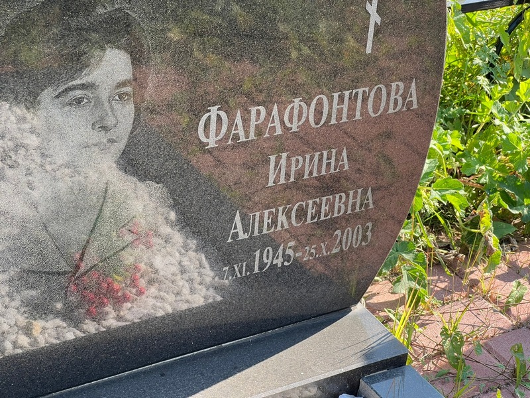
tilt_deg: -30.2
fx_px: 1179
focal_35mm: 77
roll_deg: -5.3
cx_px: 265
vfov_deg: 19.1
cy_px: 199
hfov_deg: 25.3
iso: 32
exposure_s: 1/99
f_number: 2.8
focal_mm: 9
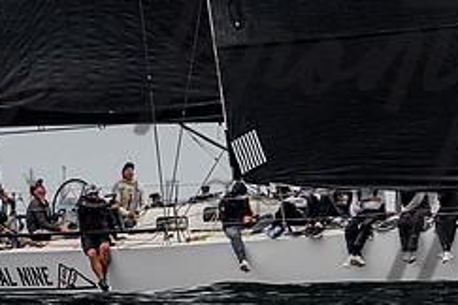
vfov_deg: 1.6
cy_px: -64
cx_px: 301
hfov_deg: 2.4
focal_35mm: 843
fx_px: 10724
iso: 800
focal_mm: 260
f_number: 8
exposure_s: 1/1600
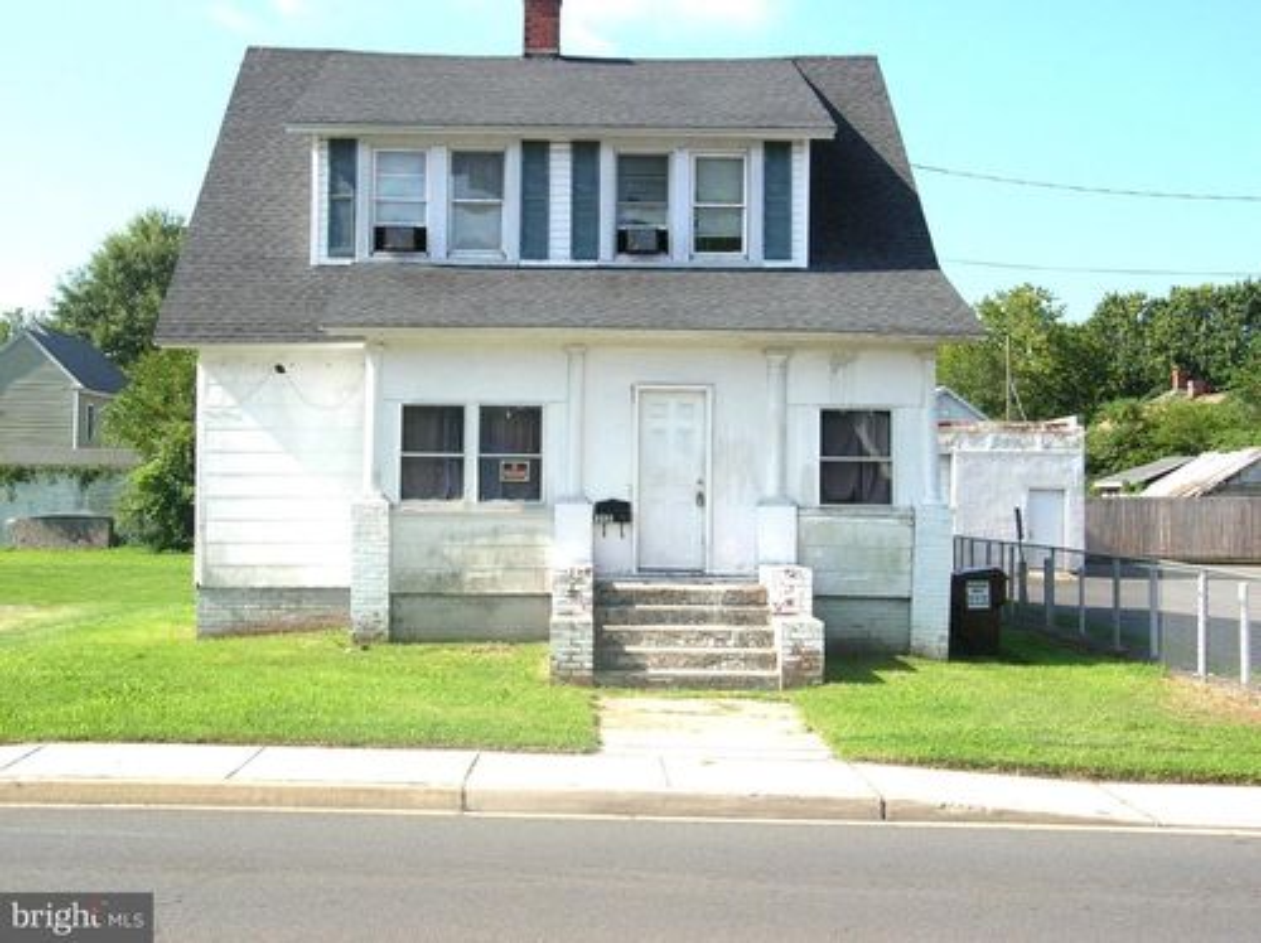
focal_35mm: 52
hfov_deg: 36.9
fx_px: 1892
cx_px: 630
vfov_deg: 28.0
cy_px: 472
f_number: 4.2
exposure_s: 1/374
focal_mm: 8.7
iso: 50
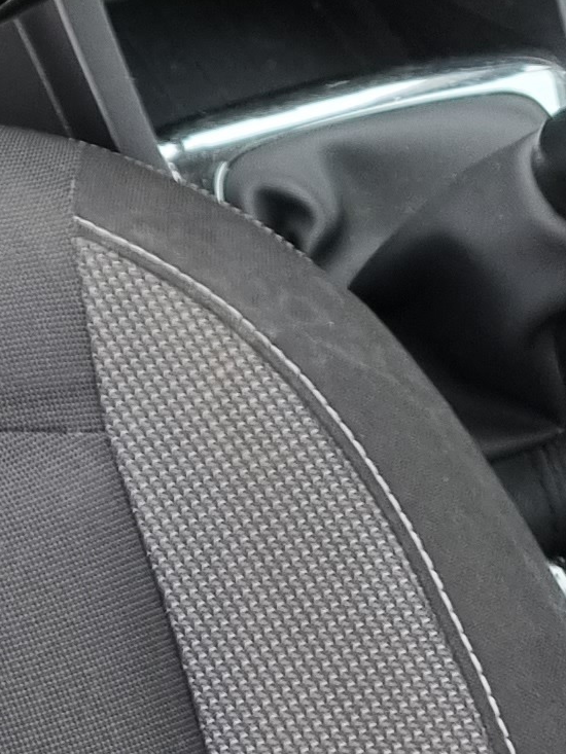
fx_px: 3117
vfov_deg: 12.6
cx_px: -621
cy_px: -603
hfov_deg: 9.6
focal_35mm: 143
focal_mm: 5.4
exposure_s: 1/100
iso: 80
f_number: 1.8
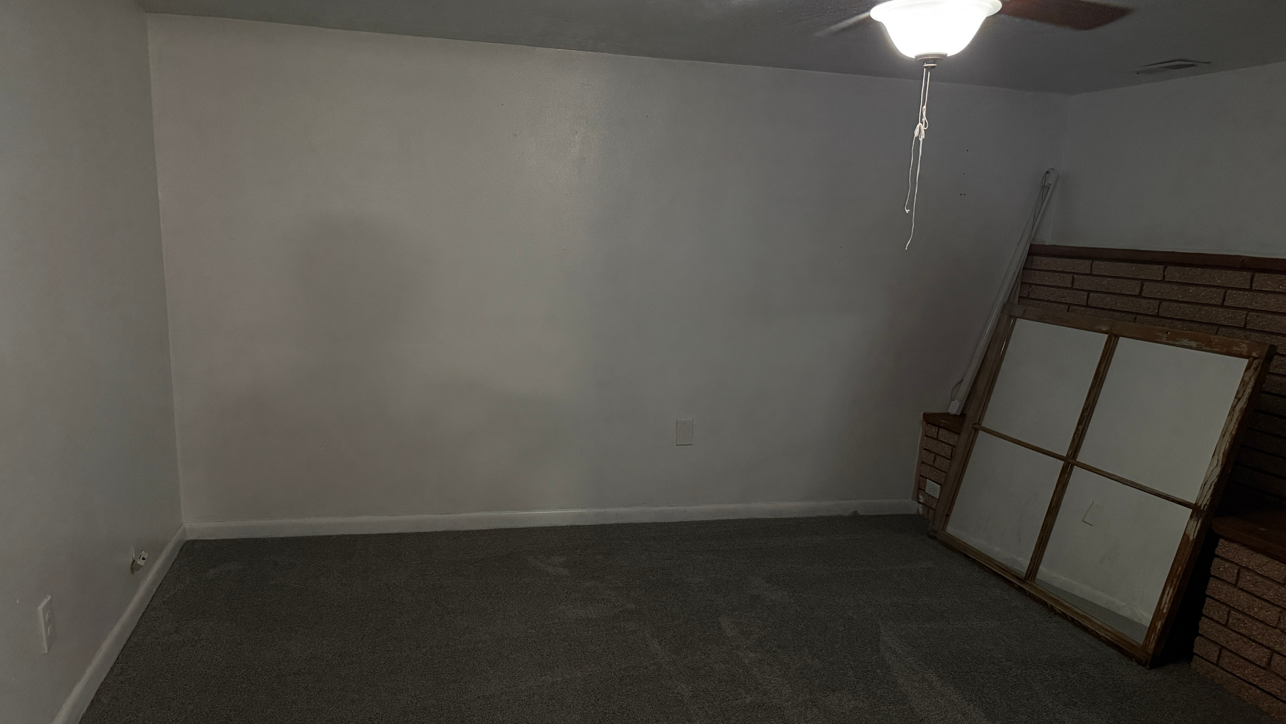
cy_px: 463
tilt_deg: -13.6
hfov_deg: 69.8
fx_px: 921
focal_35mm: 27
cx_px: 623
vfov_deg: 42.5
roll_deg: -2.3
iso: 500
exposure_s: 1/60
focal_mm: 6.76
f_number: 1.78
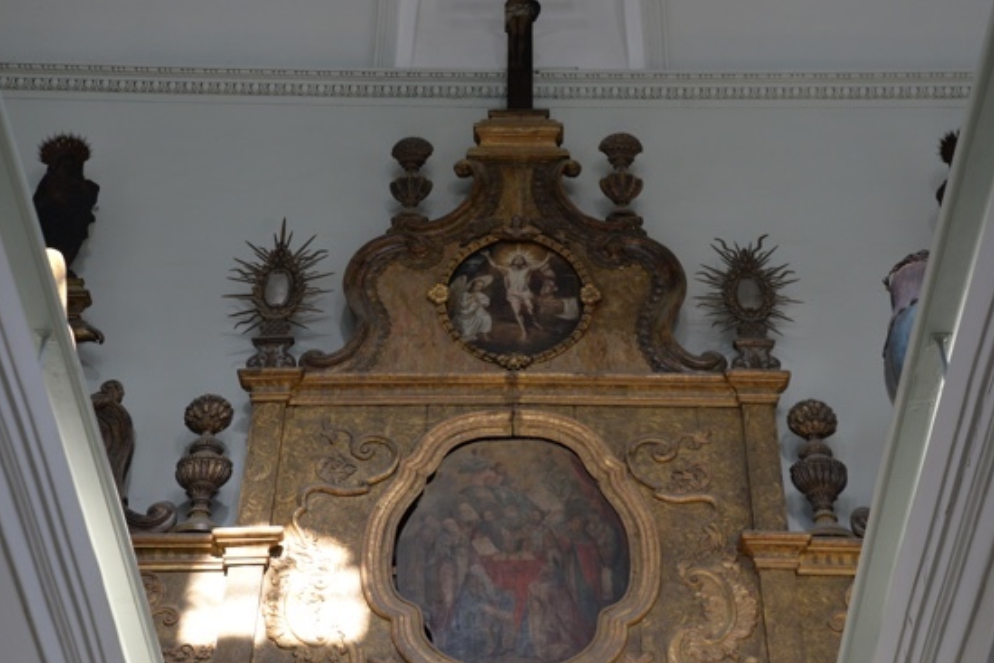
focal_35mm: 70
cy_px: 301
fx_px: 1933
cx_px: 508
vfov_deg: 19.5
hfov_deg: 28.8
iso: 1000
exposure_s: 1/125
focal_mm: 55
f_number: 5.6
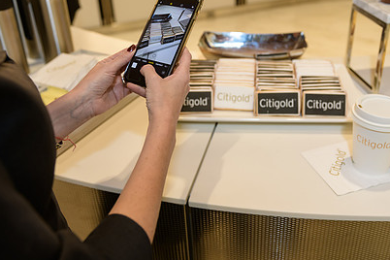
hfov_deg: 49.5
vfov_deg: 33.9
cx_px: 209
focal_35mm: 39
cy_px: 89
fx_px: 422
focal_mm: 27
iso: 400
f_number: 3.2
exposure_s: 1/125
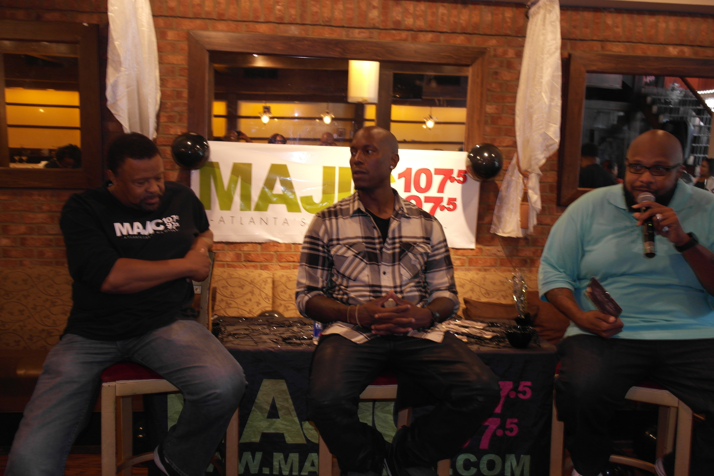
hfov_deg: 61.9
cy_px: 238
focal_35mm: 30
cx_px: 357
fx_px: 595
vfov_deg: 43.6
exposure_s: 1/20
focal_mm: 20
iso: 400
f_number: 3.5
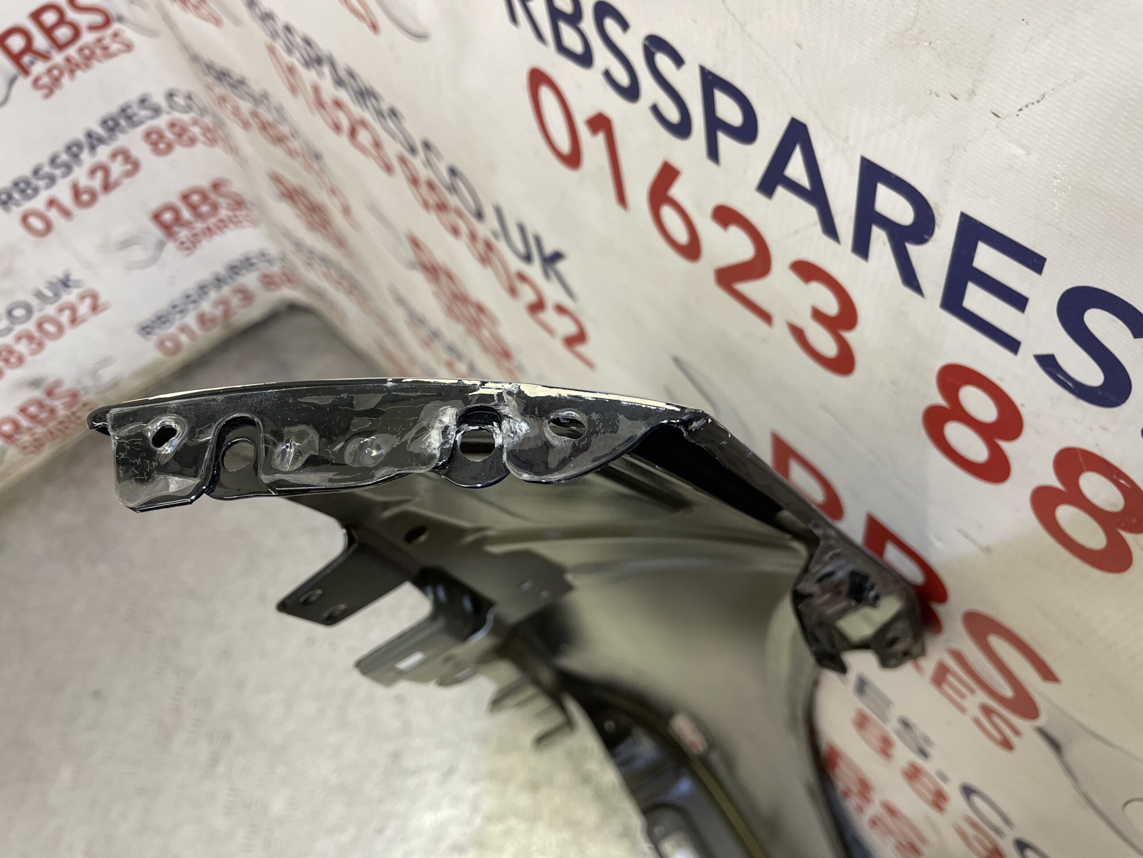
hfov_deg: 67.3
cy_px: 429
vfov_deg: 53.1
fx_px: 859
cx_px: 572
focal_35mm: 26
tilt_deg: -61.0
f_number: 1.6
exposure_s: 1/100
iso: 125
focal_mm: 4.2
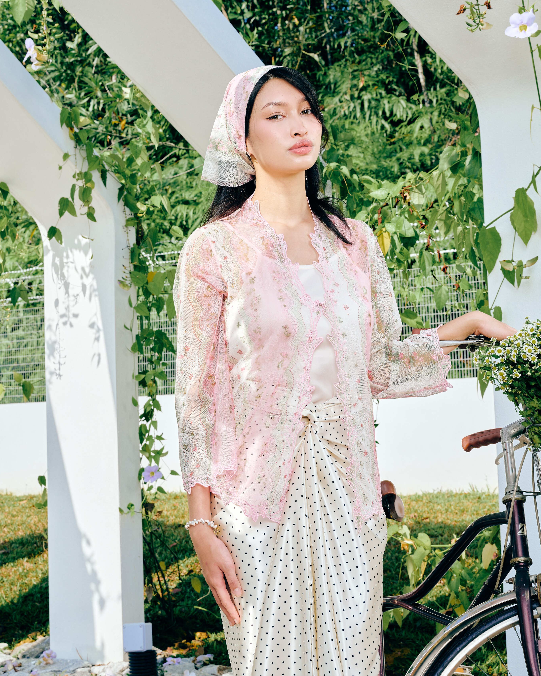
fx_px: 1141
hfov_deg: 26.7
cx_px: 272
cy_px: 321
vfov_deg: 33.0
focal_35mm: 57
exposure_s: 1/125
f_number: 10
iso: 125
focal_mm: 50
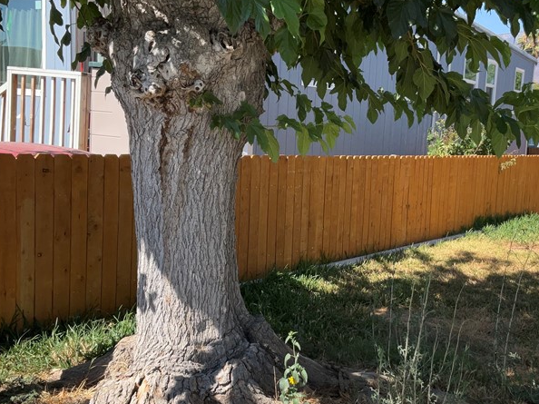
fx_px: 778
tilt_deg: -7.8
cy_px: 235
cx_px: 335
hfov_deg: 38.0
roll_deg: -3.7
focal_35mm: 50
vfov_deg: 29.0
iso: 25
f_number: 1.8
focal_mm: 3
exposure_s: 1/1015
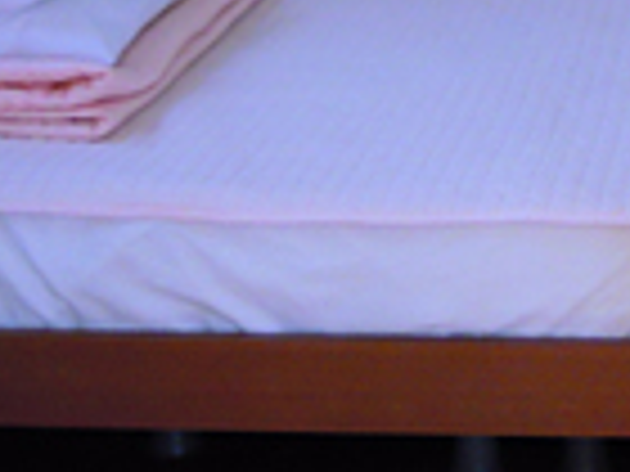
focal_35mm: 100
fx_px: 1820
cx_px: 630
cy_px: -218
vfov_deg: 13.9
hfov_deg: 19.1
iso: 400
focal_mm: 5
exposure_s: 1/30
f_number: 2.7
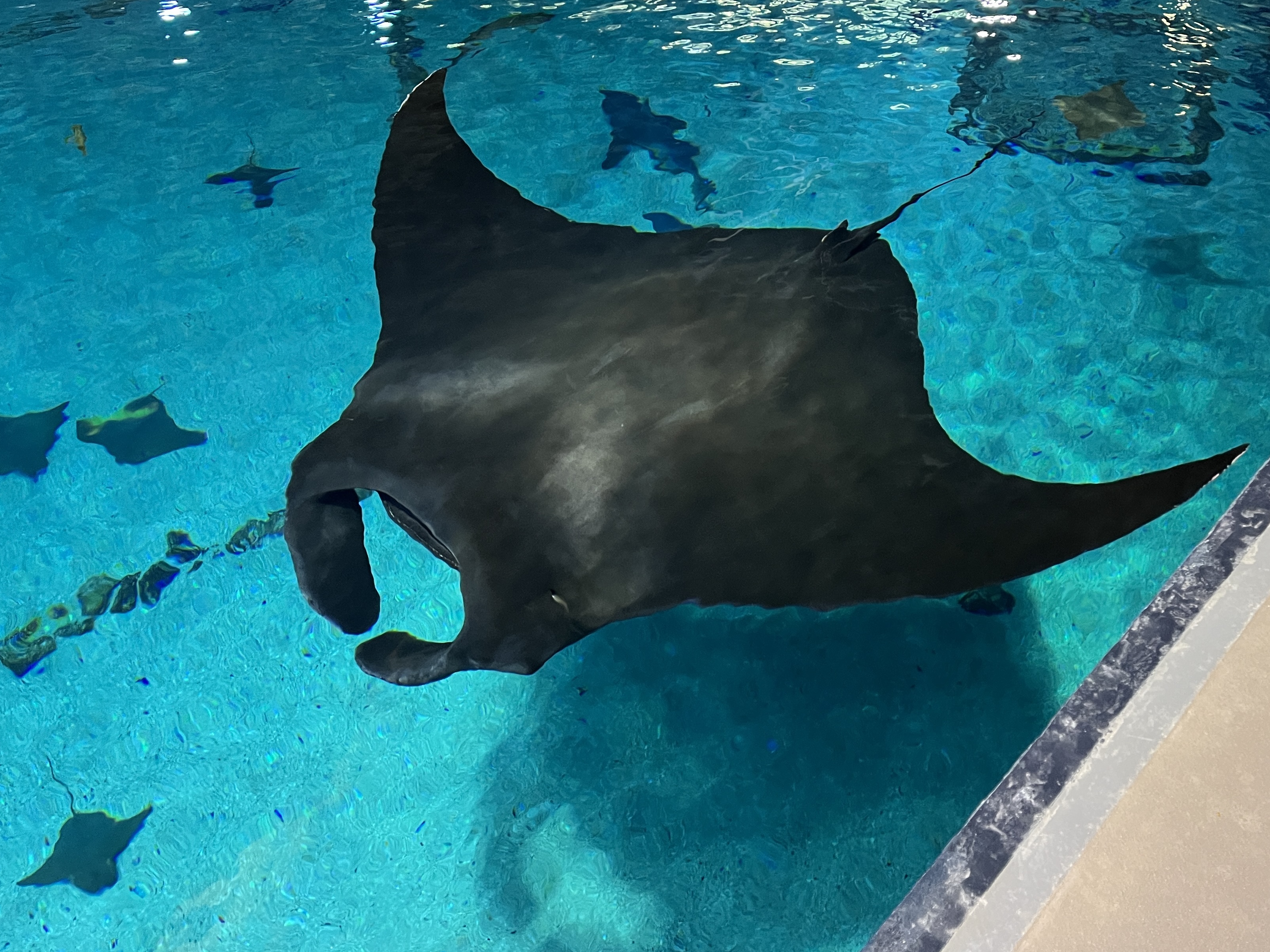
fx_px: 1027
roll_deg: -1.5
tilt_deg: -35.9
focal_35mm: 28
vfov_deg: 49.7
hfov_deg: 63.4
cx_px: 628
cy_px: 450
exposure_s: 1/60
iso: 250
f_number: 1.6
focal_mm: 5.1
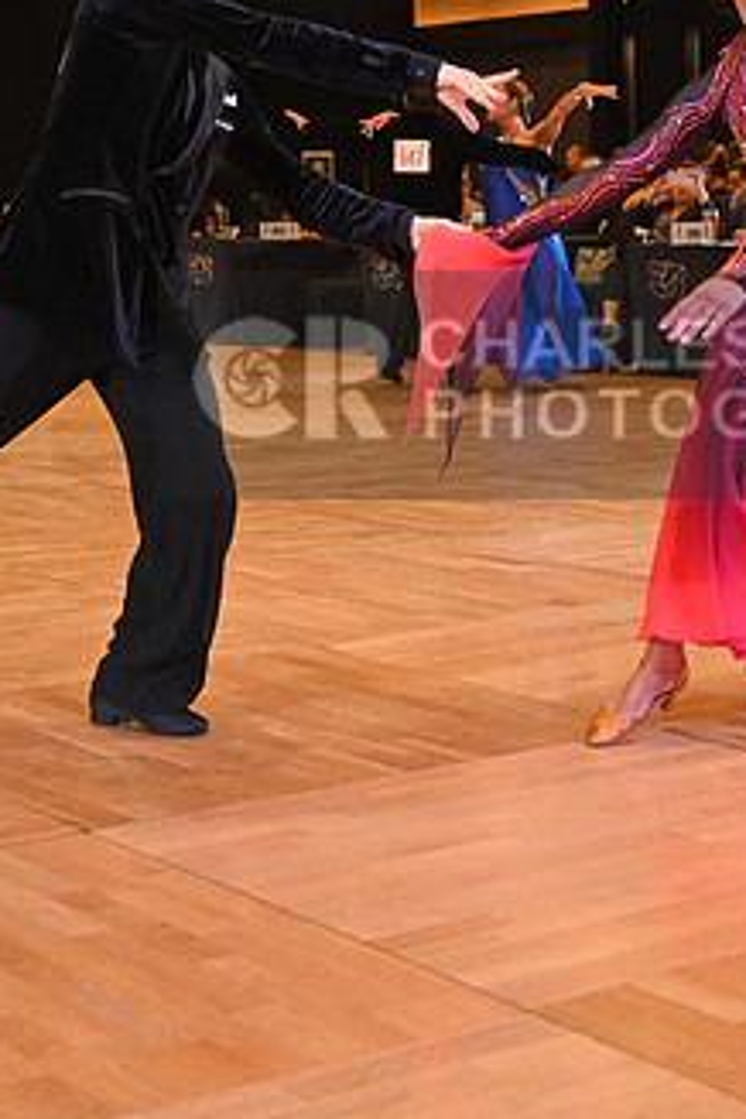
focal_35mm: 78
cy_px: 387
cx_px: 631
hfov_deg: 17.3
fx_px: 2424
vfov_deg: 25.9
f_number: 4
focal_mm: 44
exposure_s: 1/400
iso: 1600
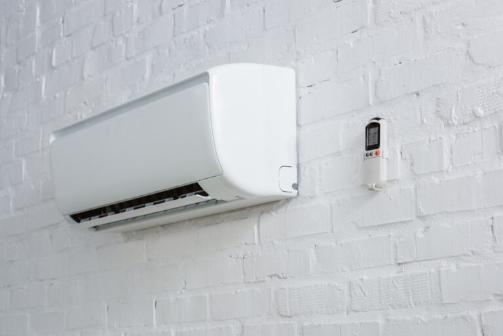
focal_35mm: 85
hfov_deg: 23.9
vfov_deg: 16.1
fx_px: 1188
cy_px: 168
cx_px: 252
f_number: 8
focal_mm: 85
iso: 320
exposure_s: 1/160
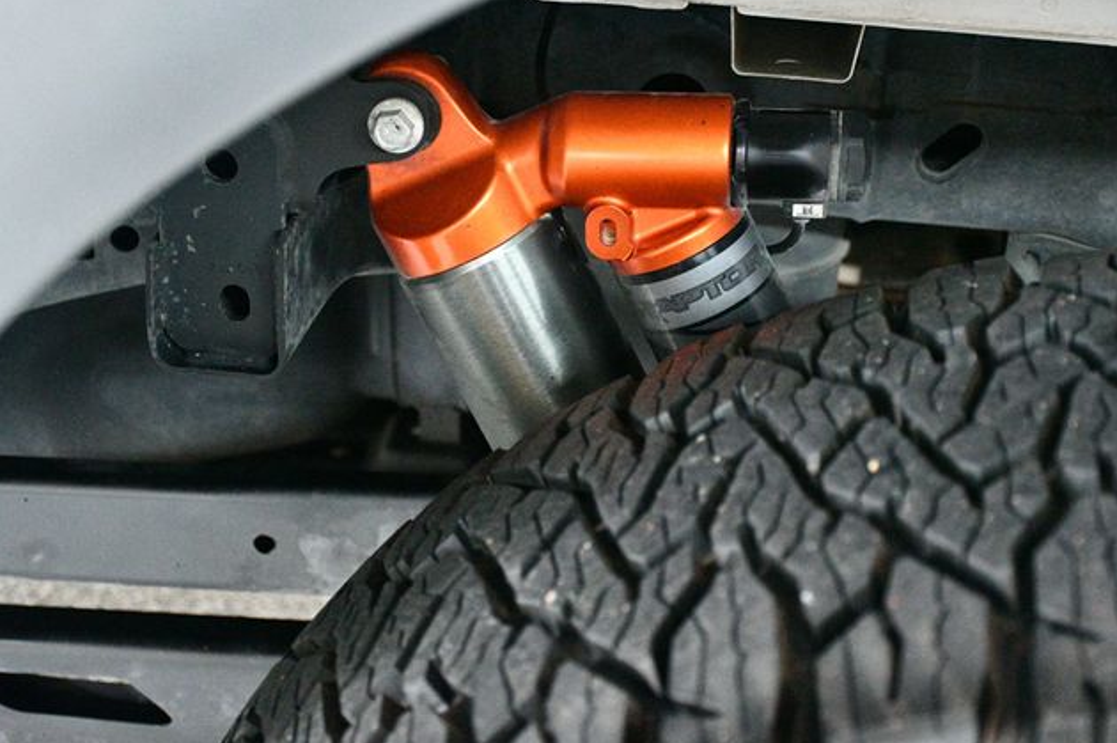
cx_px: 553
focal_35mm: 61
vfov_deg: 22.2
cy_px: 369
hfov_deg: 32.9
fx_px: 1891
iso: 12800
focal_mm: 40
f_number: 4.5
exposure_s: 1/60
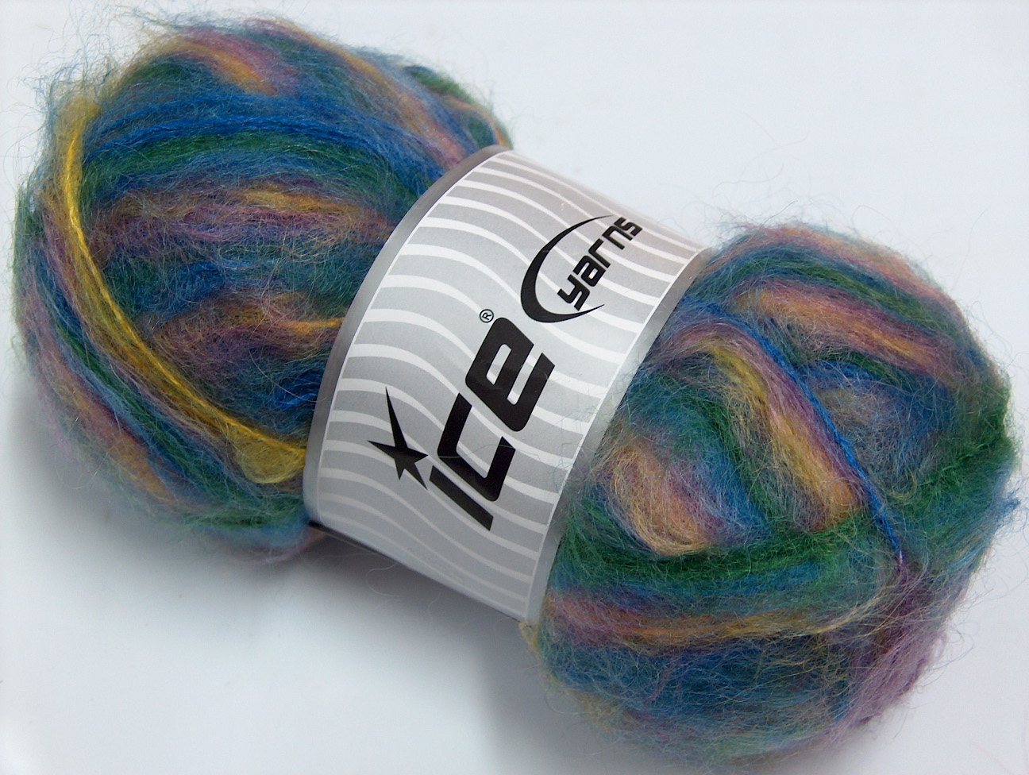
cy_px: 388
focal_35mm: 52
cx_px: 514
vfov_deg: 28.1
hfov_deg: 36.8
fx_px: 1548
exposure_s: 1/5.51
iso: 100
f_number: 2.8
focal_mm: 10.64
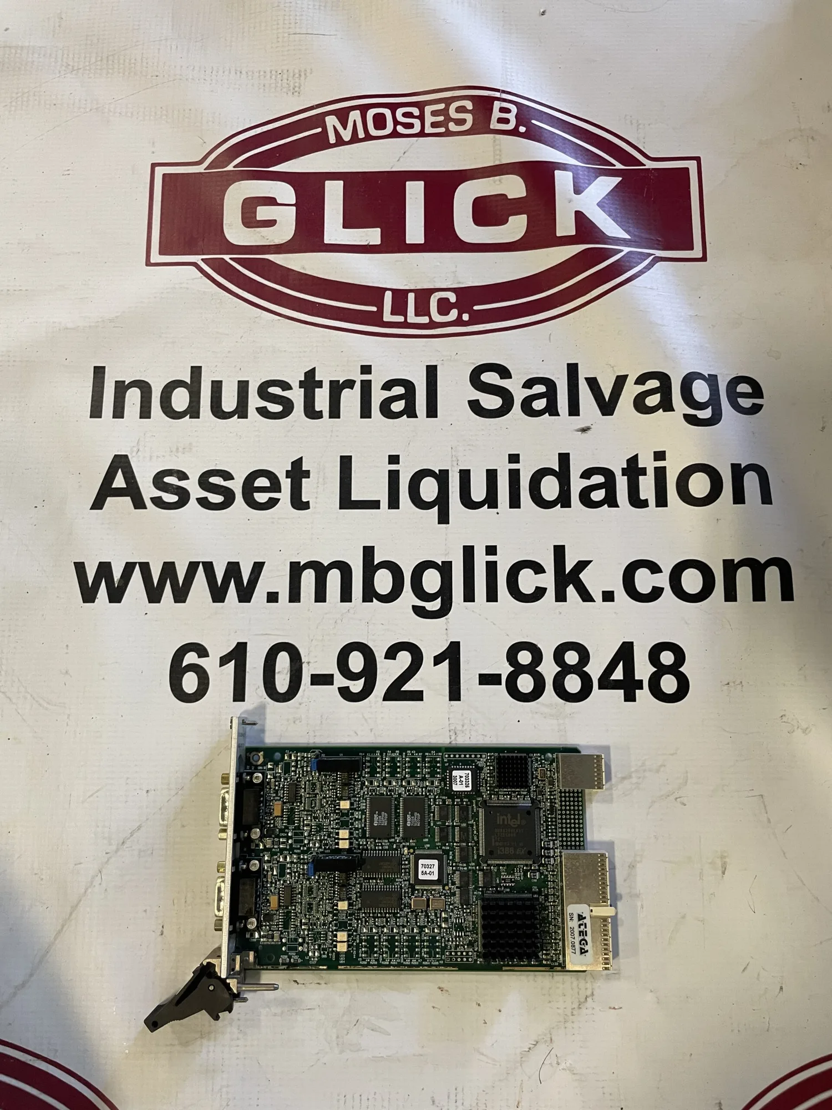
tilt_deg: -80.1
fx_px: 833
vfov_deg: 67.3
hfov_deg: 53.1
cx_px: 416
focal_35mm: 26
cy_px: 555
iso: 160
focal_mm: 4.2
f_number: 1.6
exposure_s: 1/60
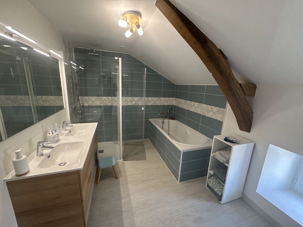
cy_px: 114
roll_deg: -2.5
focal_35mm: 14
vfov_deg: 85.7
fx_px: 123
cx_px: 152
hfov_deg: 102.1
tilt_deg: -13.9
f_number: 2.2
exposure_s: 1/50
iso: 200
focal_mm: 2.22
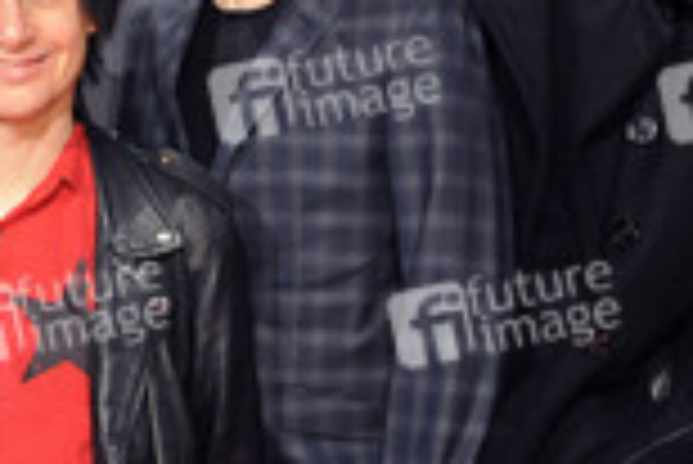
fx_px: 1965
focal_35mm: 102
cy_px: 203
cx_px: 382
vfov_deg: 13.4
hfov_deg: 20.0
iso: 2500
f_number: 6.3
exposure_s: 1/160
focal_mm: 35
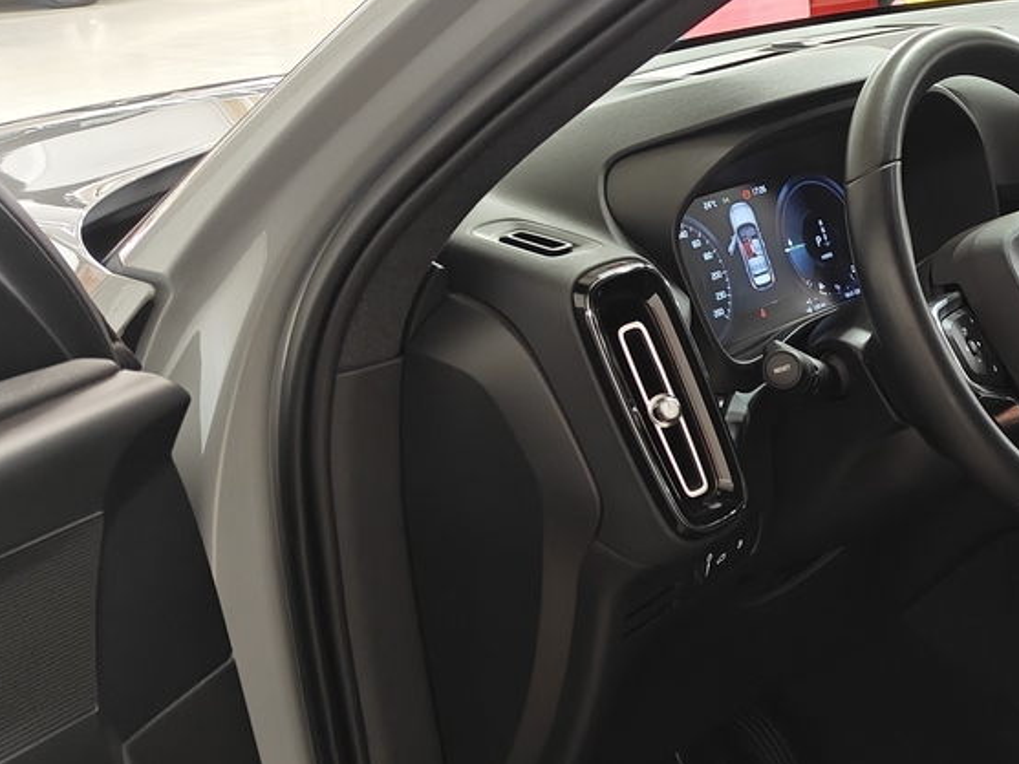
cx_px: 1129
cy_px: 563
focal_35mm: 62
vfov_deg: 23.4
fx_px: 1826
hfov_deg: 28.3
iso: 125
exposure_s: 1/50
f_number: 1.8
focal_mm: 5.59
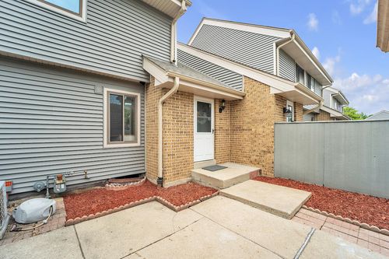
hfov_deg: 104.3
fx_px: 151
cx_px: 194
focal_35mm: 14
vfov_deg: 81.2
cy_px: 130
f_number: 9
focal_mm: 14
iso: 125
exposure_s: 1/80
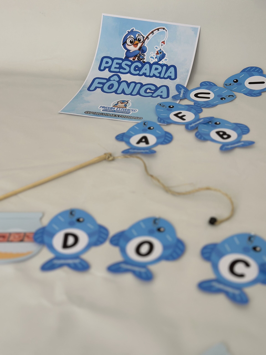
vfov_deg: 39.7
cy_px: 178
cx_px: 133
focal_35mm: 48
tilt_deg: -34.1
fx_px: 492
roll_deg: +1.9
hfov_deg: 30.3
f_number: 1.78
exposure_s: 1/329
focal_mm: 6.86
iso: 80
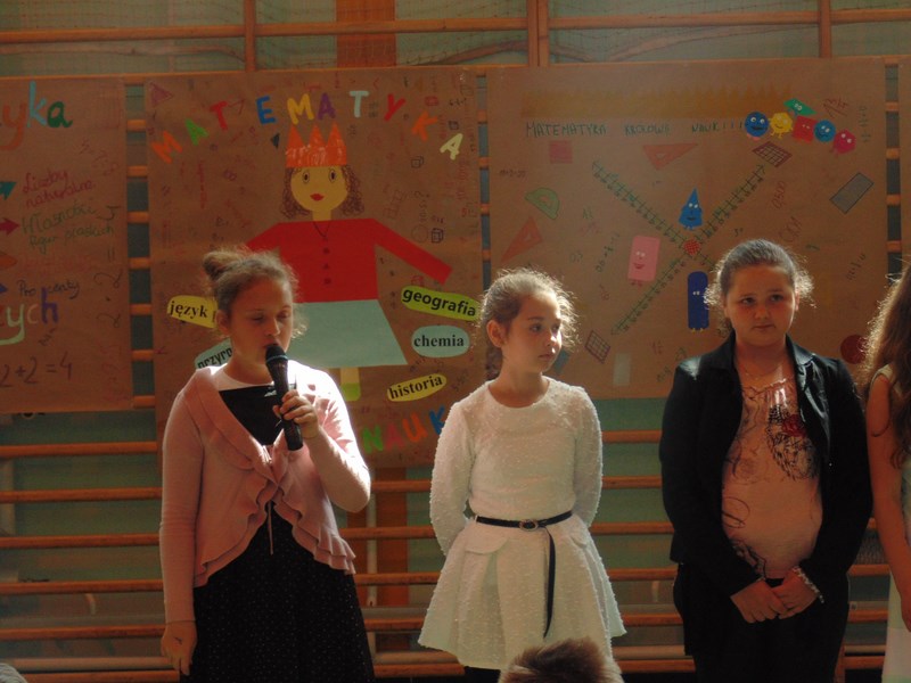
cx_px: 456
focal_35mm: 119
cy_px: 342
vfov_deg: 12.5
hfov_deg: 16.6
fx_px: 3132
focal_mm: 21.3
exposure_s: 1/60
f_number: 4.8
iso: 200
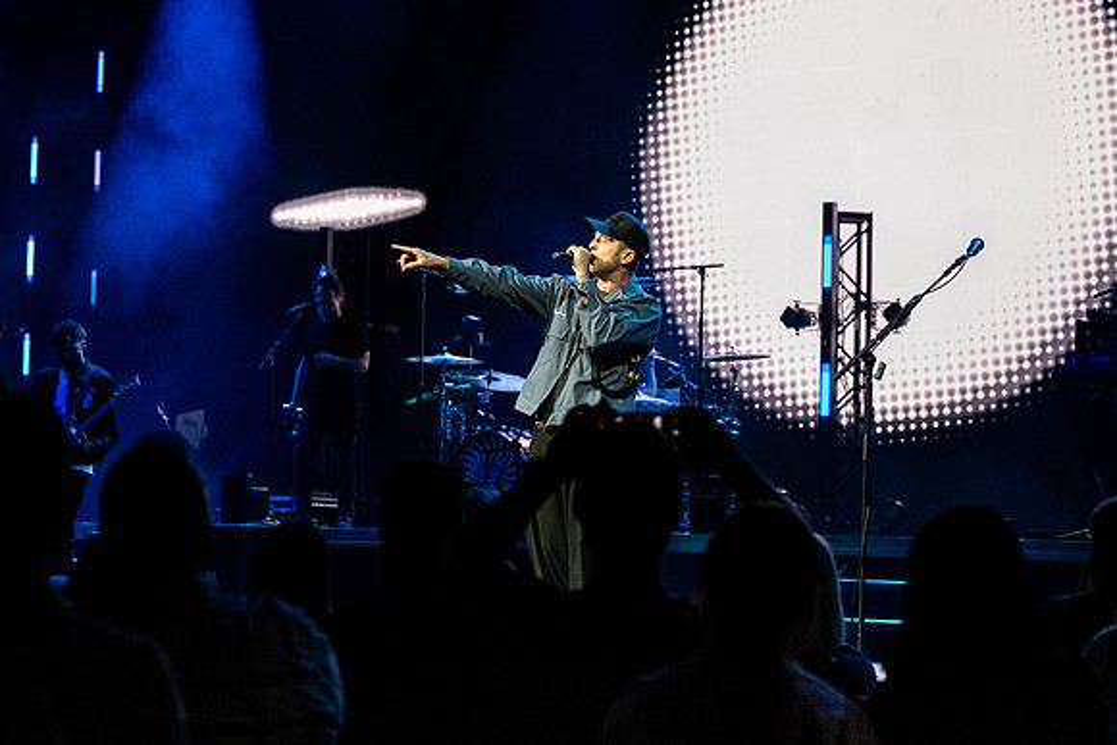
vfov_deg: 13.9
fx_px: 3058
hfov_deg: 20.7
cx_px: 523
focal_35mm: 99
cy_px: 313
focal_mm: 85
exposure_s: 1/1000
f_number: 3.5
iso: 3200
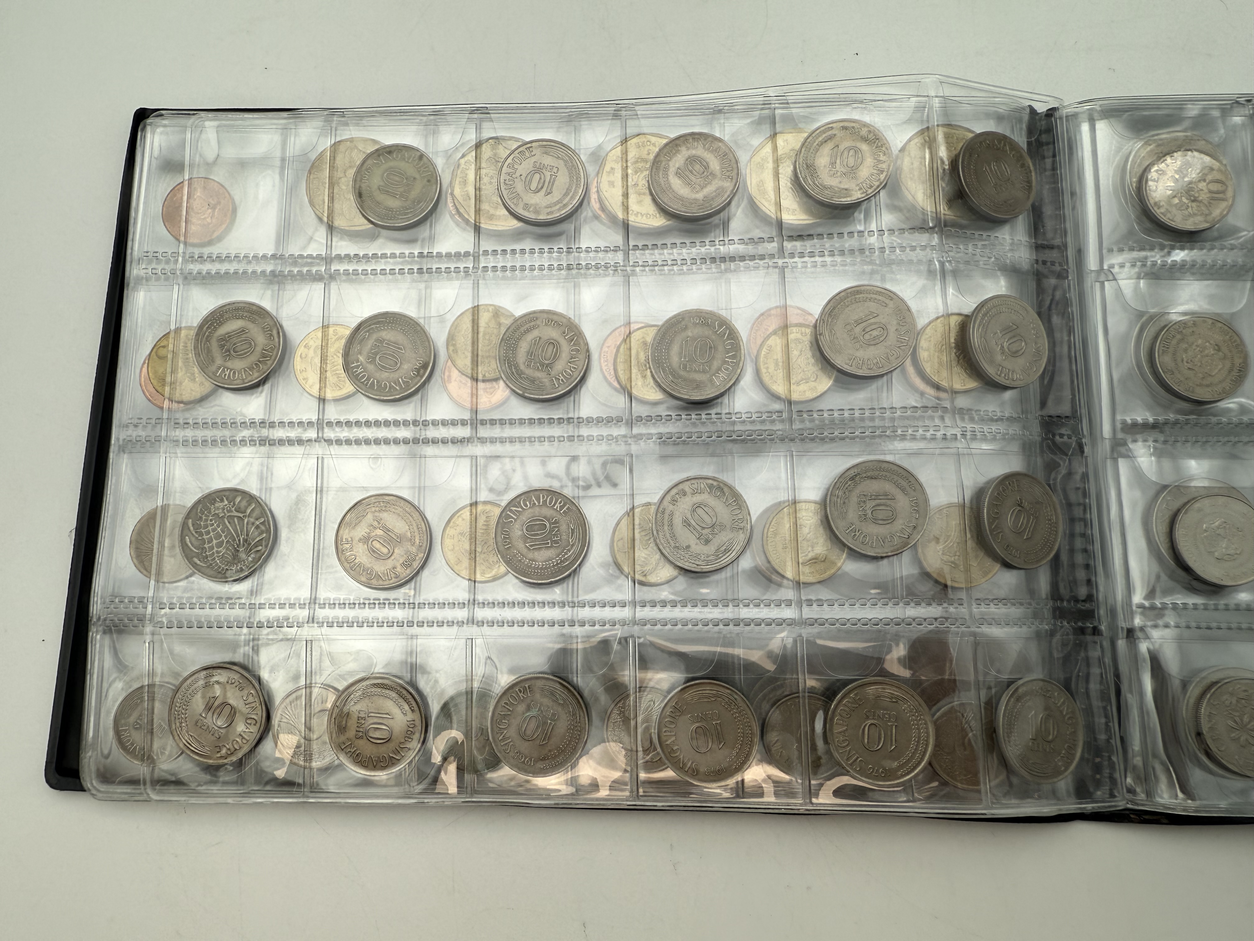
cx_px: 627
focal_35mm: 24
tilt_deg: -77.1
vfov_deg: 56.8
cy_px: 470
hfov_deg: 71.6
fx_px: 869
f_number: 2.2
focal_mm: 2.22
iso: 40
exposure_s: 1/336
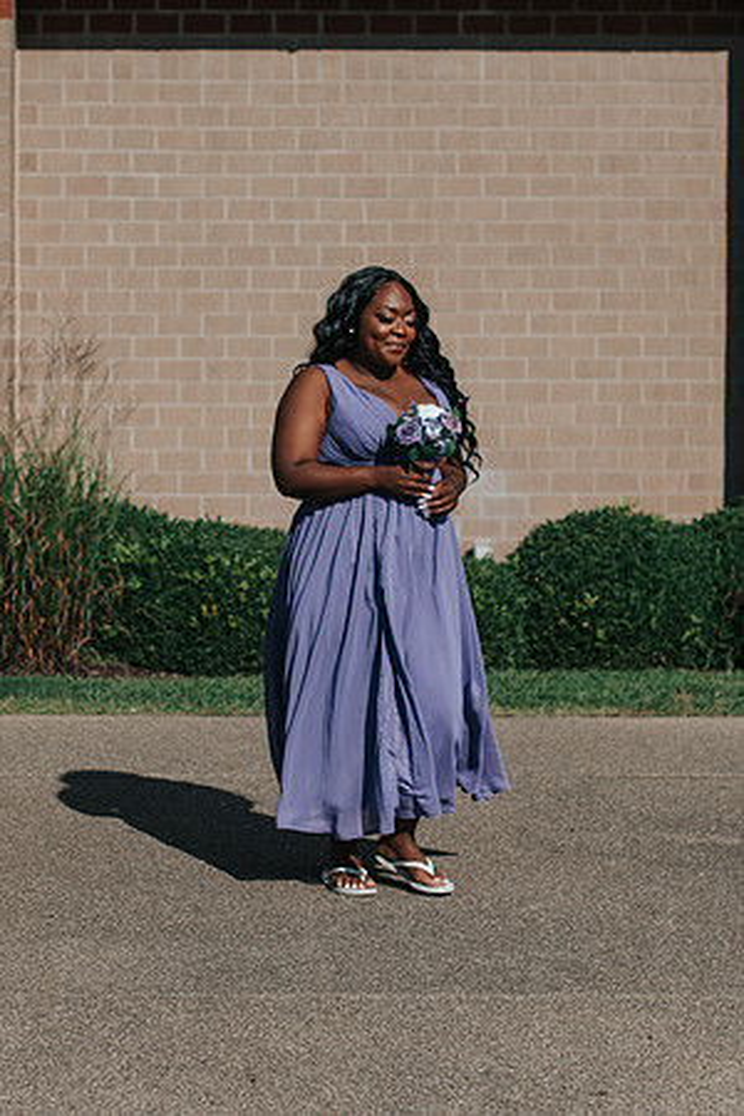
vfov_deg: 18.3
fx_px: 3470
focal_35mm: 112
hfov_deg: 12.2
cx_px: 306
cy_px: 467
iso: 125
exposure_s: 1/4000
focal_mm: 50
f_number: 2.5
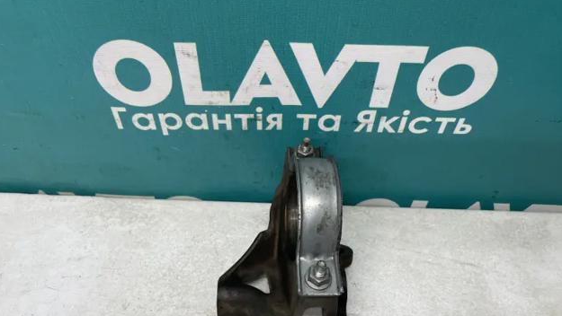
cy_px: 209
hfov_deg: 66.0
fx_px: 432
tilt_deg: -54.3
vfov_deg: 39.8
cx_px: 283
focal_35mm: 29
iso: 80
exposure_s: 1/100
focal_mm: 4.2
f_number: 1.6
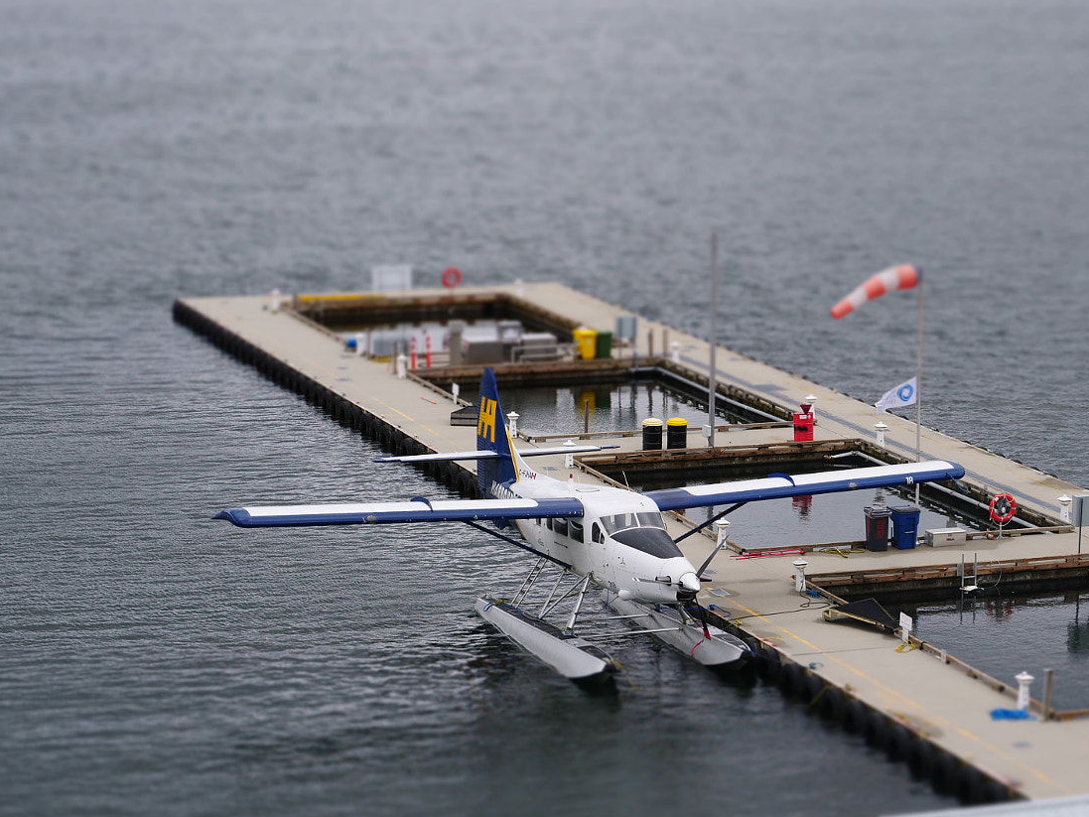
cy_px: 525
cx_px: 623
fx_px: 3304
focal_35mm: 105
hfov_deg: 18.7
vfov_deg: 14.1
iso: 200
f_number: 5.6
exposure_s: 1/320
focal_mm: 36
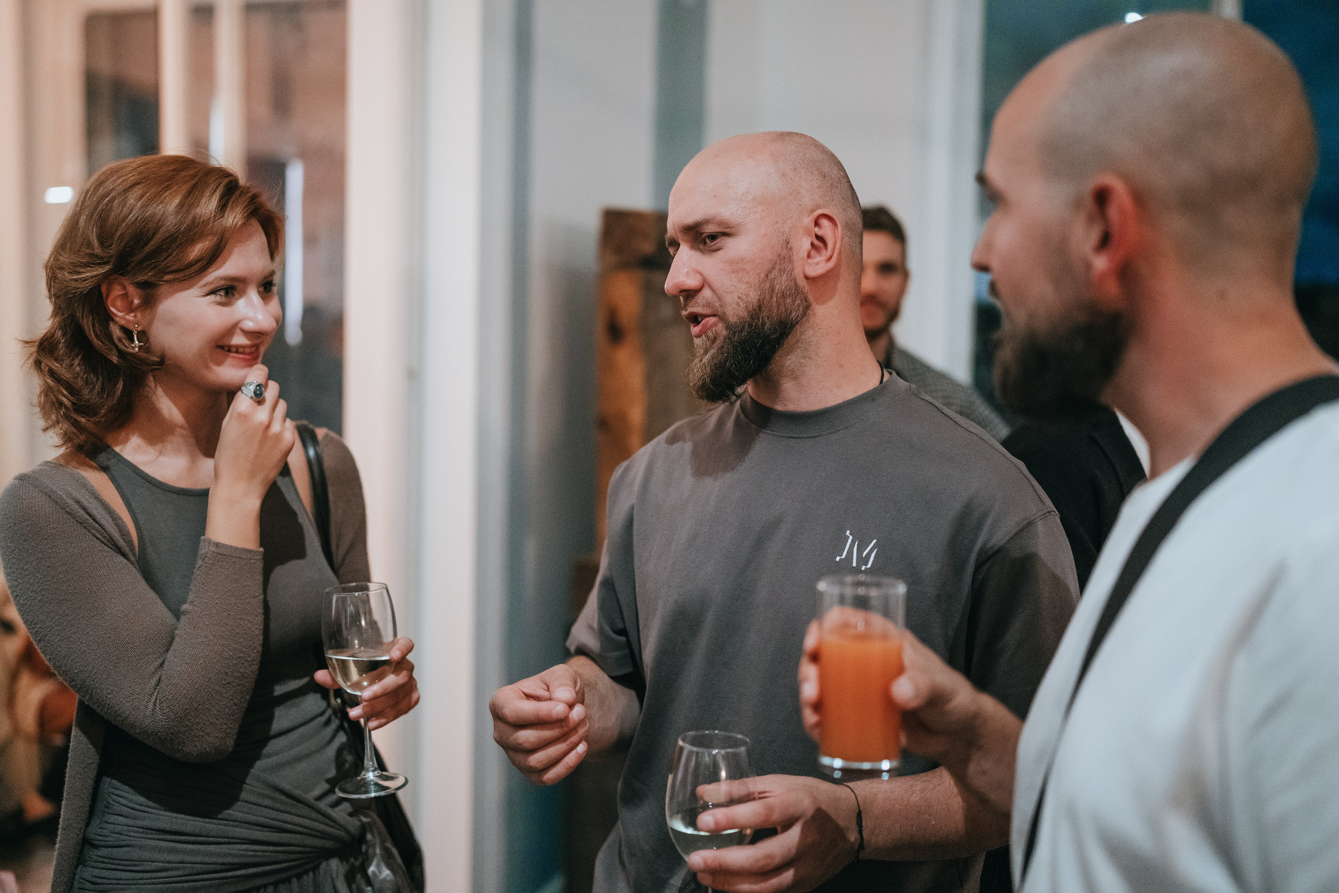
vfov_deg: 37.5
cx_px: 670
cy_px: 446
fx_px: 1314
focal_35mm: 35
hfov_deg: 54.0
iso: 3200
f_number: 1.4
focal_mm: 35
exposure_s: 1/200
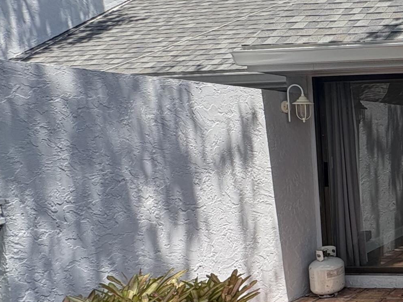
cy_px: 161
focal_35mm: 42
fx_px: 489
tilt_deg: -3.6
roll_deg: +2.0
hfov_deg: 31.0
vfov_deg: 34.3
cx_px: 561
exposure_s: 1/573
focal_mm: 2.22
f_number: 2.2
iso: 50
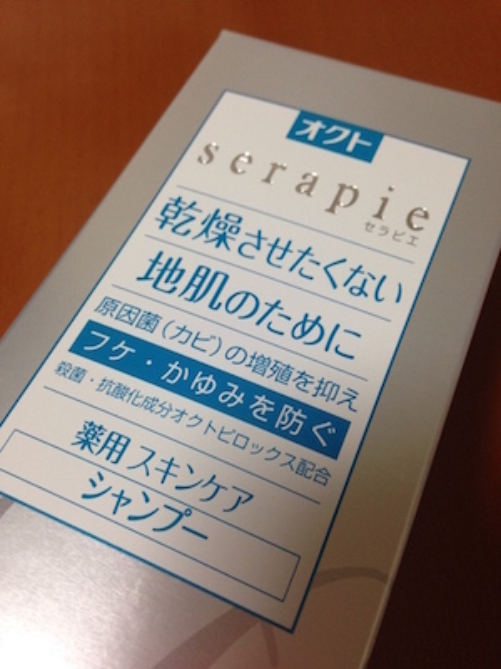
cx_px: 250
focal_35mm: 33
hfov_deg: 42.9
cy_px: 334
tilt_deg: -59.4
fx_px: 637
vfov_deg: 55.4
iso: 125
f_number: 2.4
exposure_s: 1/20
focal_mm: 4.12
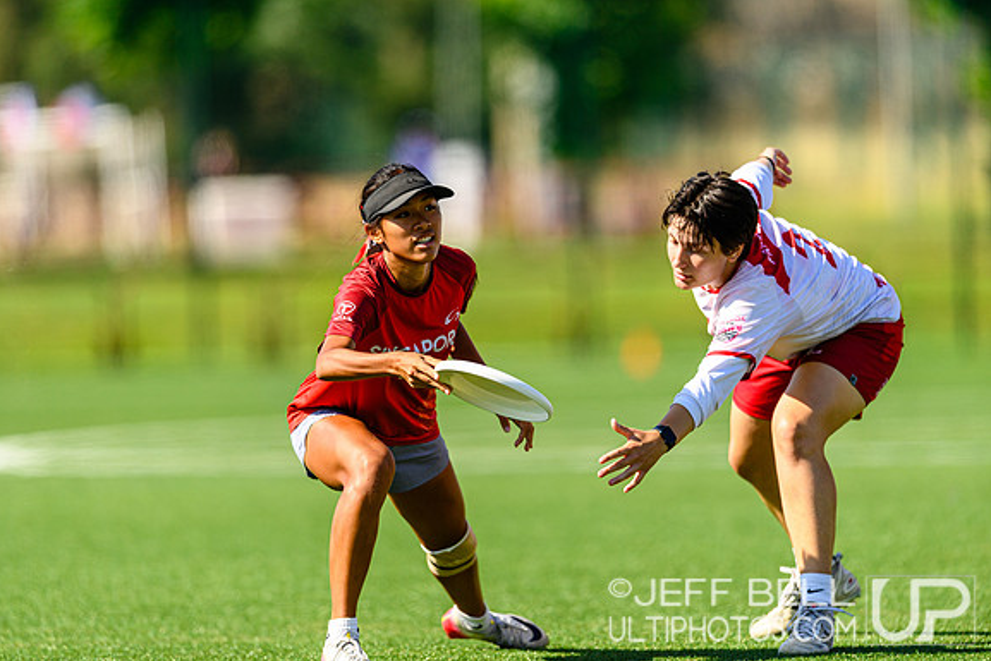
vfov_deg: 3.4
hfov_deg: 5.1
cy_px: 330
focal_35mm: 402
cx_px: 495
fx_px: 11068
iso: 100
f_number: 3.2
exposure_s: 1/1600
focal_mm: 400
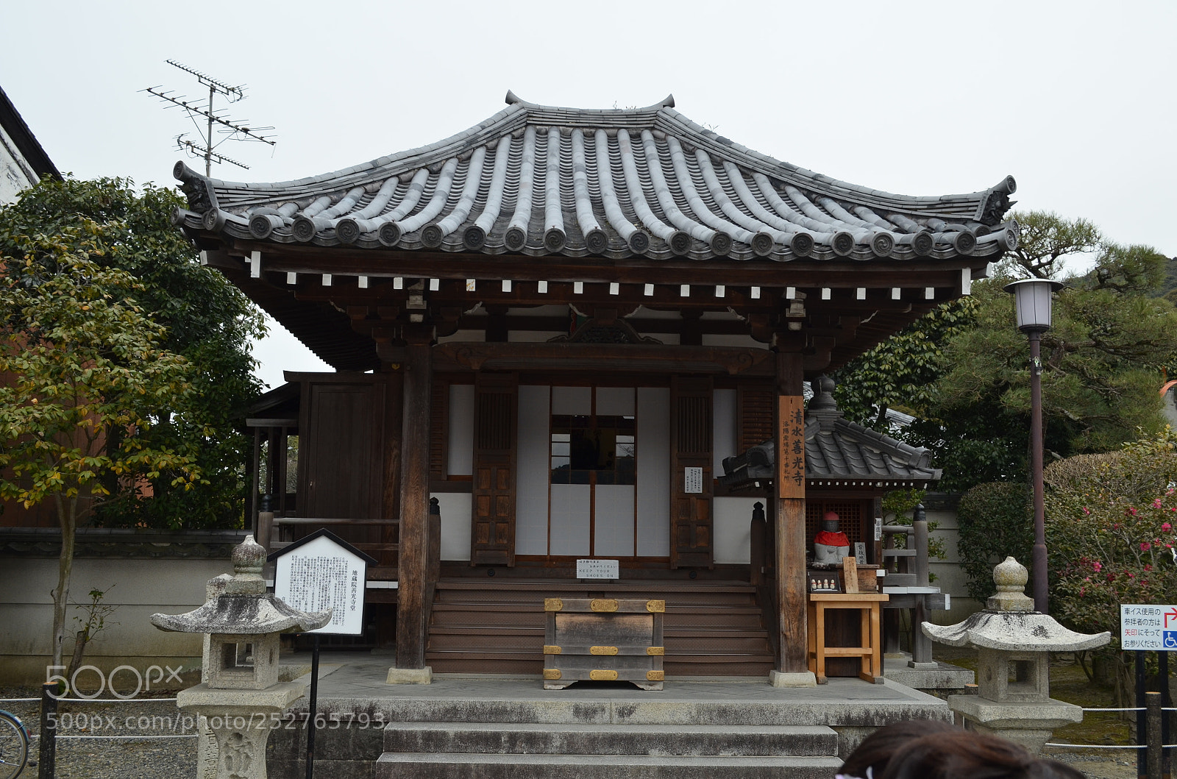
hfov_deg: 53.2
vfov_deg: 36.7
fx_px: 1174
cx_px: 588
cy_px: 390
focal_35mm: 36
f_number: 8
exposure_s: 1/250
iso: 200
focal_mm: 24
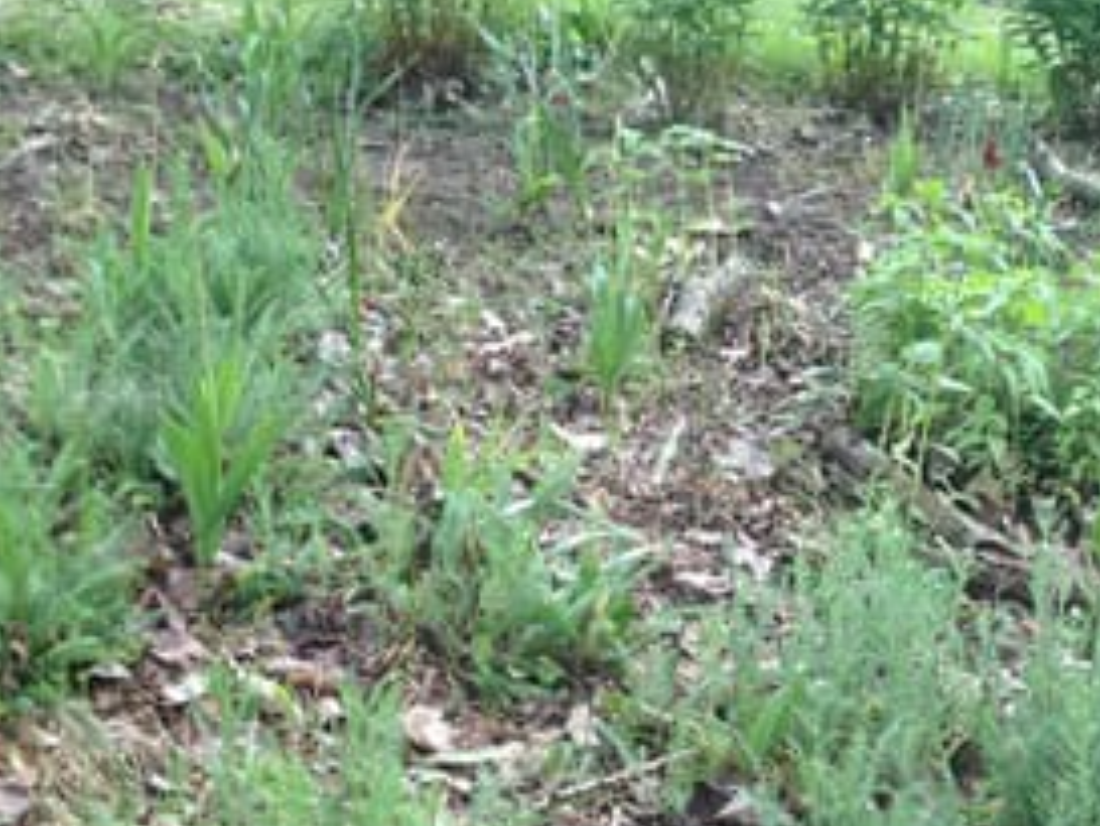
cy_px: 685
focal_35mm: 82
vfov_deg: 17.8
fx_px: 2607
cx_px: 866
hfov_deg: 23.5
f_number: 2.4
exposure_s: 1/123
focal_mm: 4.3
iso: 50
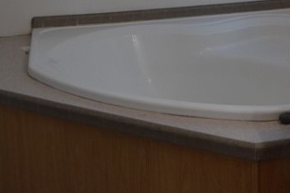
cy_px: -109
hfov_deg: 21.2
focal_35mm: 88
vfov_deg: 14.3
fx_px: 708
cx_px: 367
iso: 400
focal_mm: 18
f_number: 5
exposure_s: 1/100
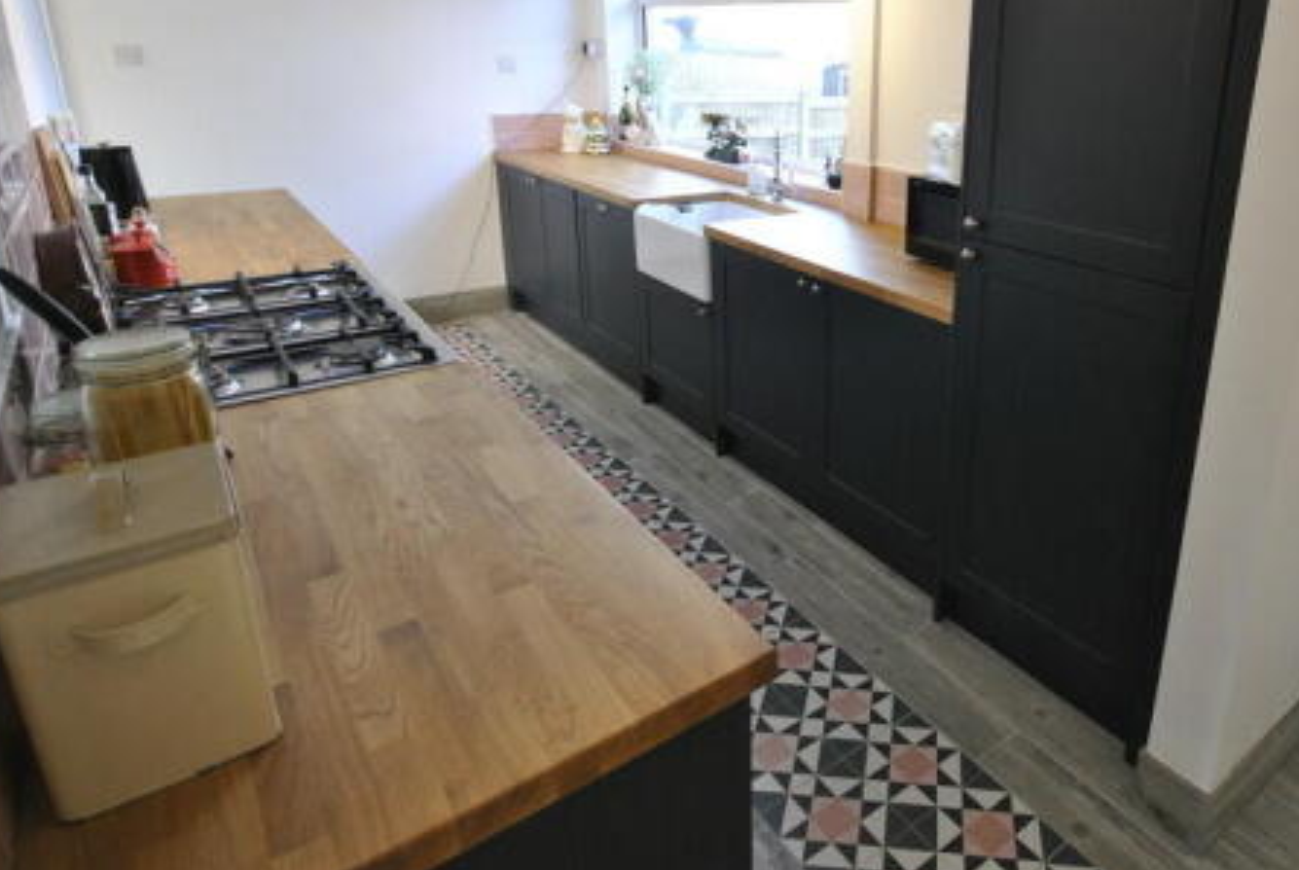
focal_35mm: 22
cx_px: 863
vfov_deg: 56.3
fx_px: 795
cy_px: 302
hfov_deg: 76.1
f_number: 4
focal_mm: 10
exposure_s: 1/25
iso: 400
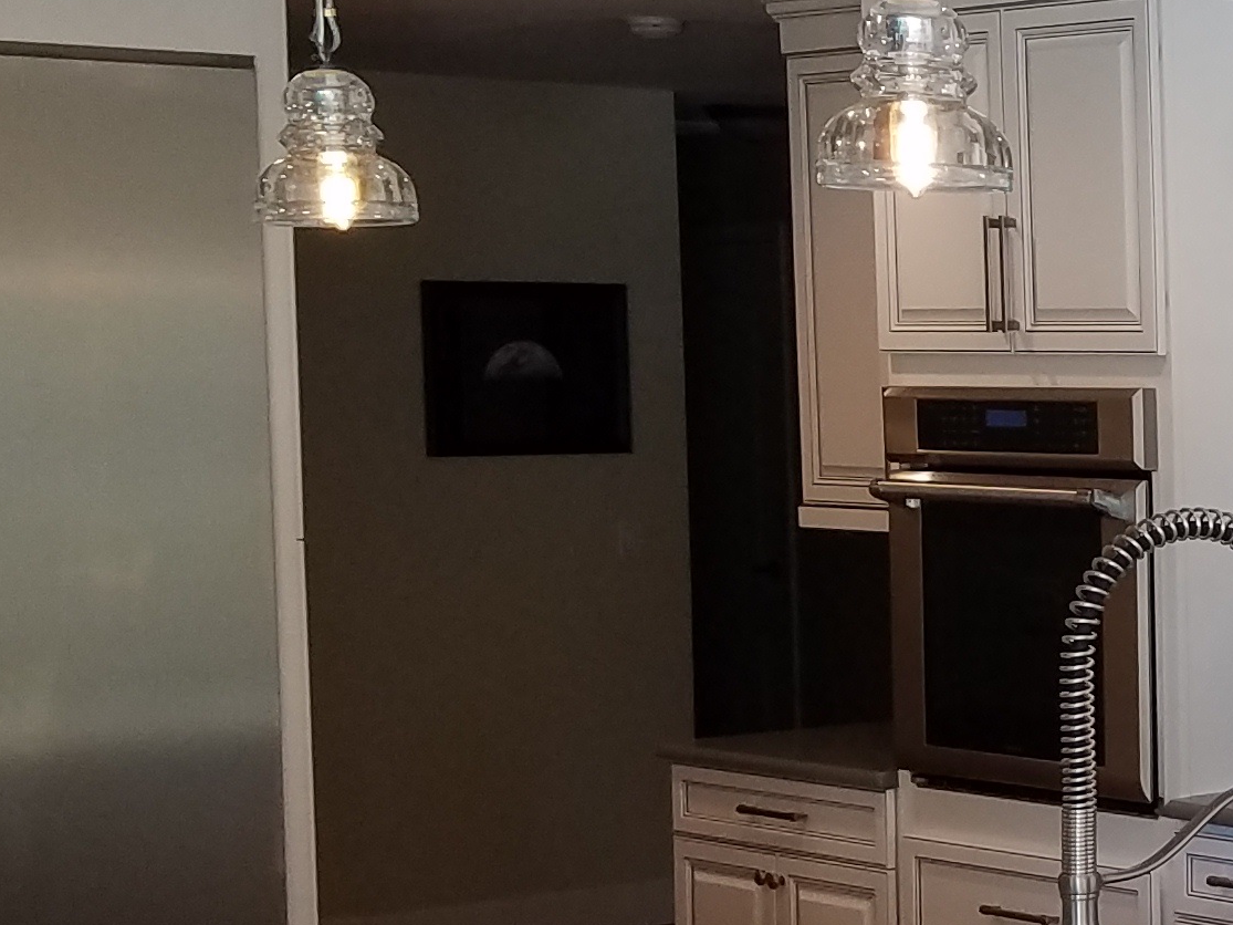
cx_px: 1883
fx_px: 3348
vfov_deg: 15.7
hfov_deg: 18.4
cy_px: 479
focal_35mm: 94
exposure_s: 1/120
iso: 100
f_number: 1.7
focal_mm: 4.2
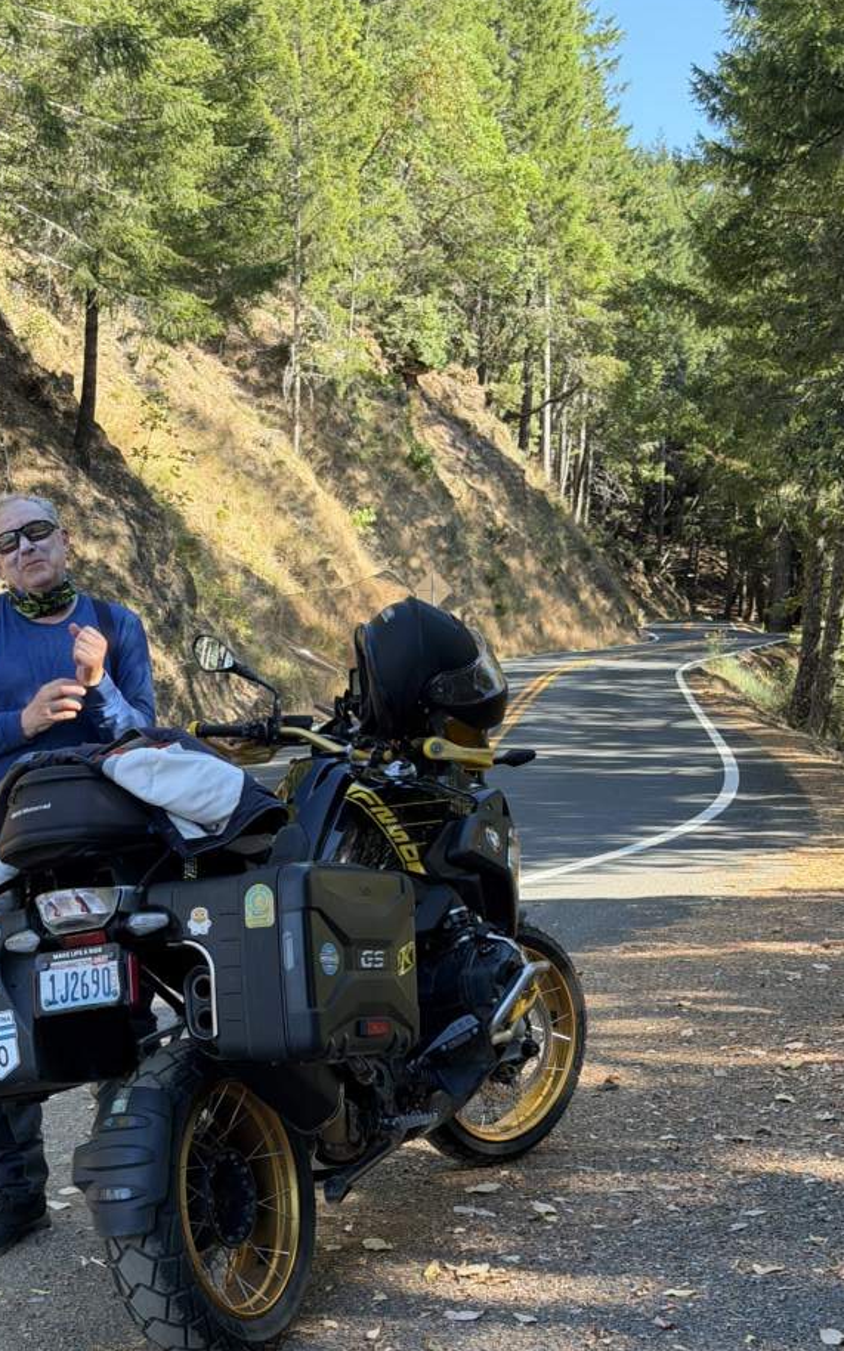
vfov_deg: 35.7
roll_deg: -0.2
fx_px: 2098
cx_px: 336
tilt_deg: -3.5
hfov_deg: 22.7
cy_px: 715
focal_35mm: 57
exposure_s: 1/509
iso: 80
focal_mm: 6.76
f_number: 1.78
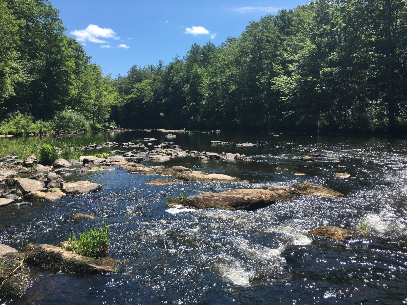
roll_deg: +0.7
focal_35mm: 29
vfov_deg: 48.2
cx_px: 204
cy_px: 152
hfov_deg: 61.7
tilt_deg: -4.5
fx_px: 341
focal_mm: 4.15
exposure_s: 1/1202
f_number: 2.2
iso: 25
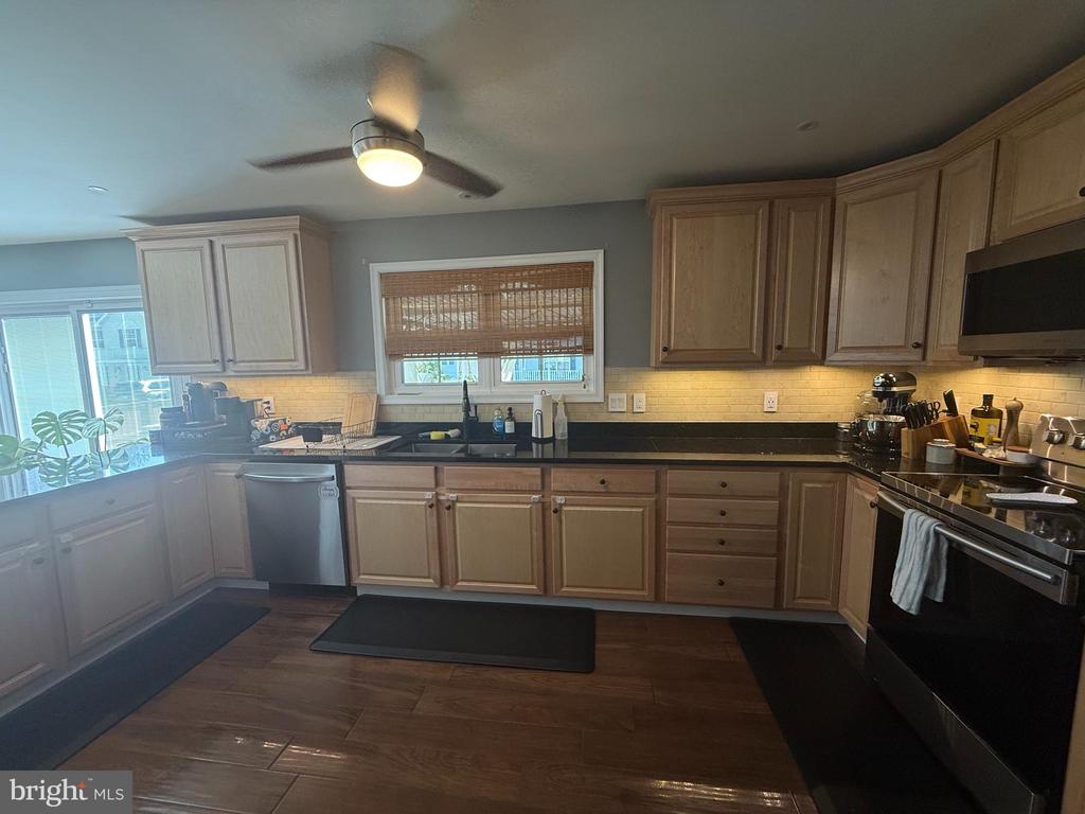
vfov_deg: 85.7
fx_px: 439
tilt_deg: -6.8
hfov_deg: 102.1
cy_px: 407
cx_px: 542
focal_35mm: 14
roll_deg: +1.3
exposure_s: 1/120
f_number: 2.2
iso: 160
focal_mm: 2.22
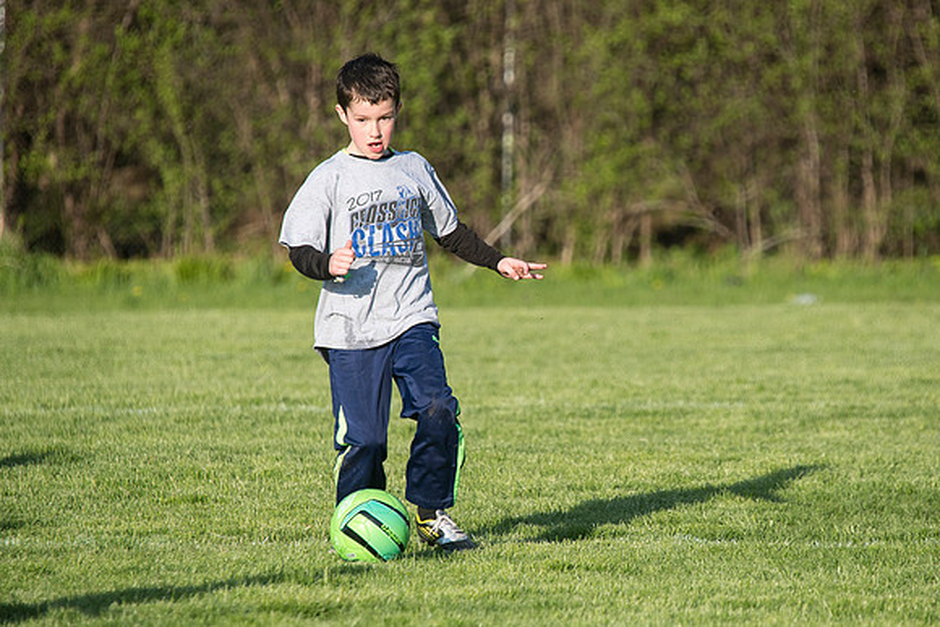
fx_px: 12239
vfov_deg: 2.9
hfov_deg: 4.4
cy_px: 336
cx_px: 542
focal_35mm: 469
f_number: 7.1
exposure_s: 1/2500
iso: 1000
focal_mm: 360
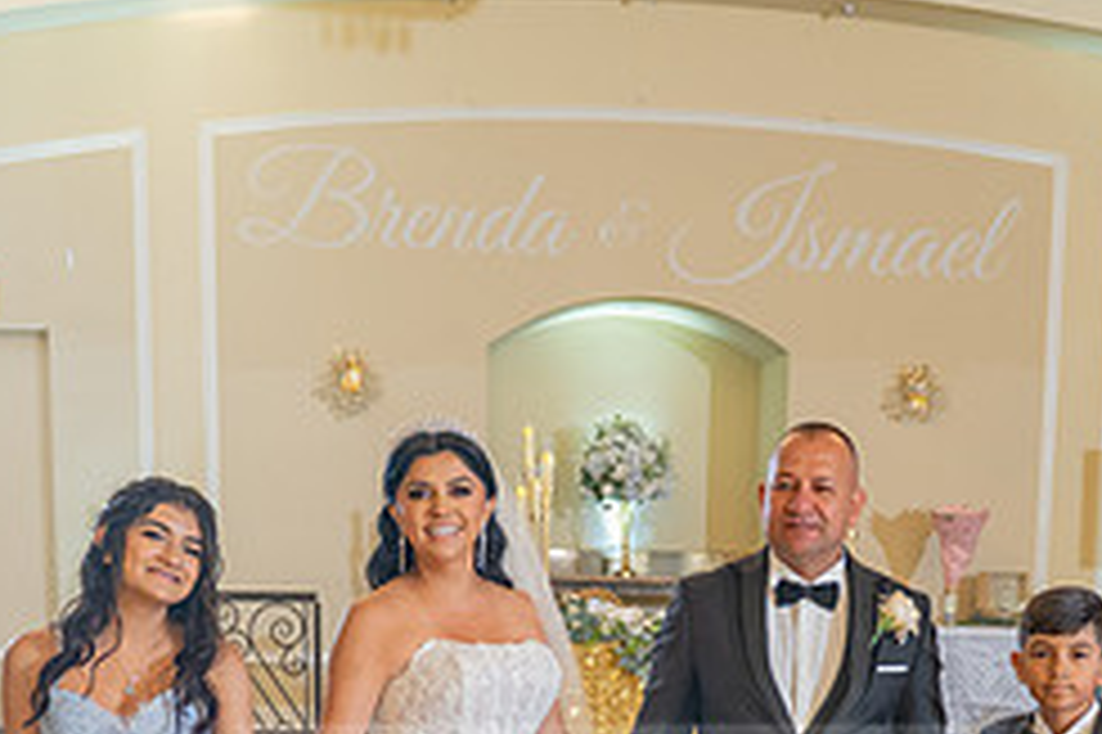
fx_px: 2172
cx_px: 618
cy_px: 1017
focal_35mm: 71
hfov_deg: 28.4
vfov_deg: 17.7
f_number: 4
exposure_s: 1/80
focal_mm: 24
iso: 800
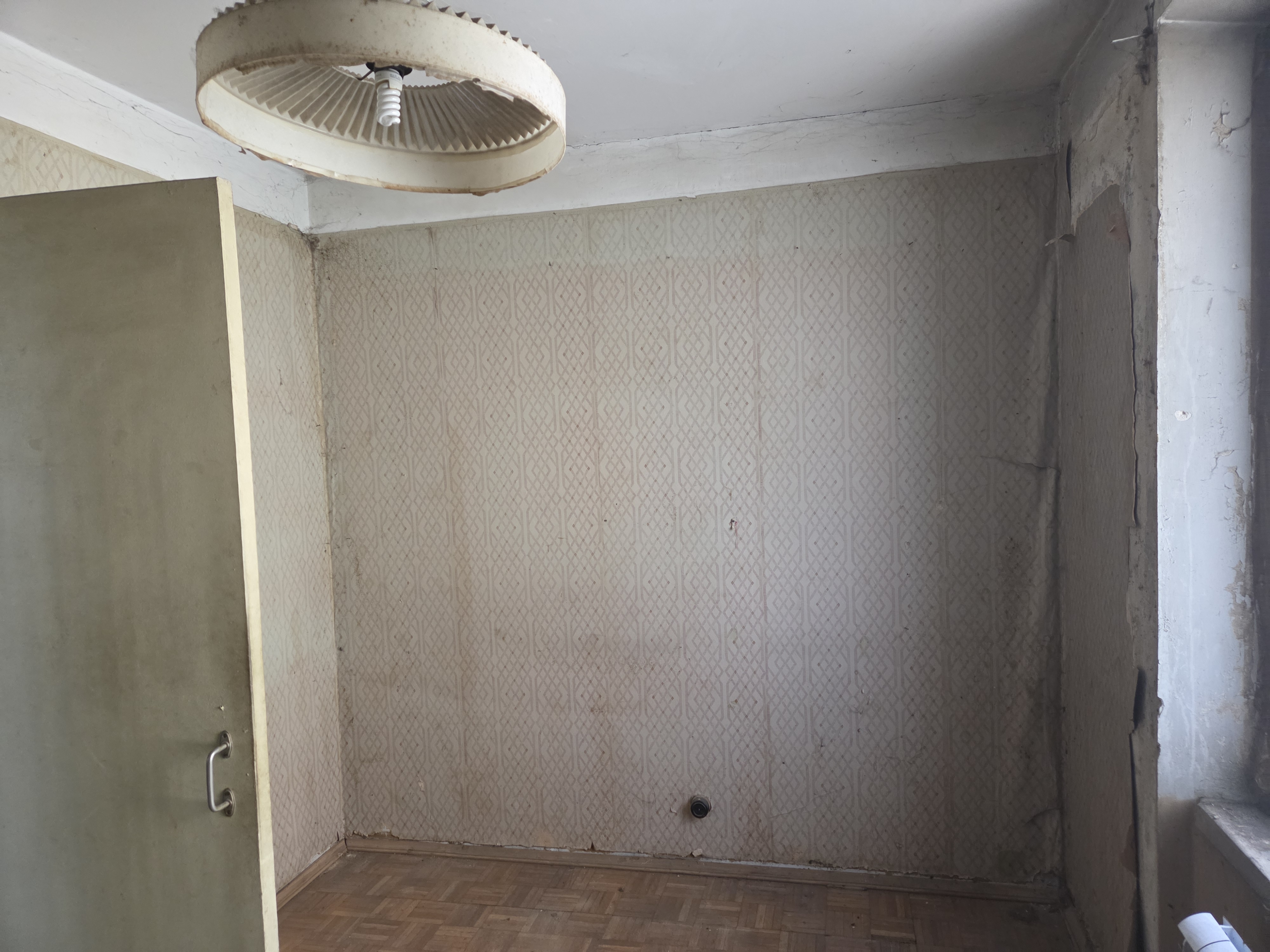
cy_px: 476
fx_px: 844
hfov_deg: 73.9
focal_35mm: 23
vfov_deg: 58.9
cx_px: 635
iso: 640
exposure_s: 1/100
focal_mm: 5.4
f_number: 1.8
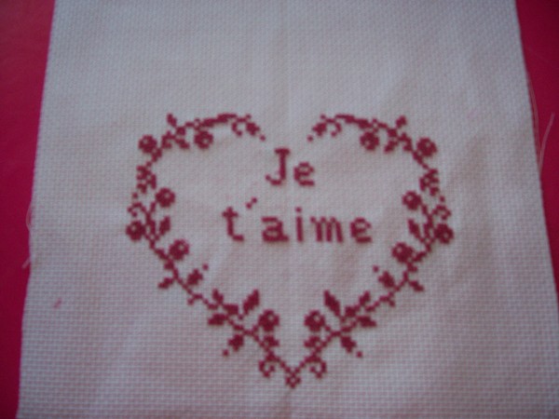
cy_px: 210
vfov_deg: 41.8
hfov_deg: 54.0
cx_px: 280
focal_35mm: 34
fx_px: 549
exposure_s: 1/112
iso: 140
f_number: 2.7
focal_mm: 5.6
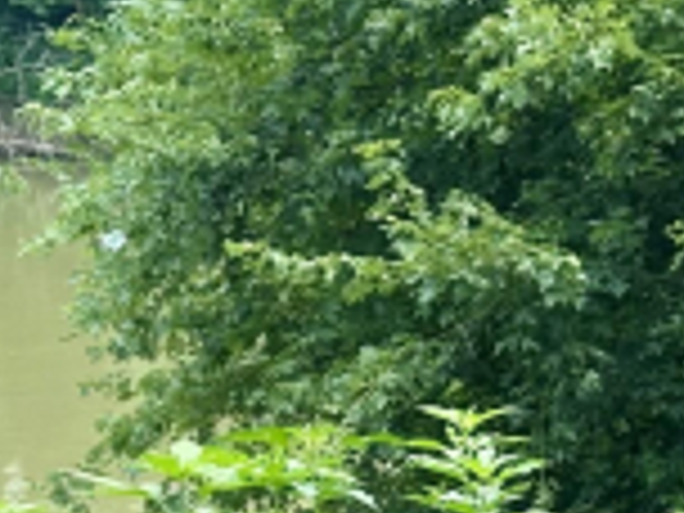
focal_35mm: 211
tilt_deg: -3.7
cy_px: 112
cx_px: -673
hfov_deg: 8.9
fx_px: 4169
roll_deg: +1.4
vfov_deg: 7.0
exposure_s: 1/719
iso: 64
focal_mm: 6.86
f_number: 1.78
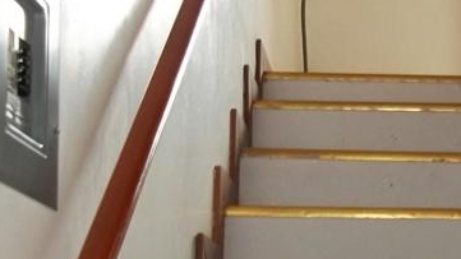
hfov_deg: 21.3
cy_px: 329
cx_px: 382
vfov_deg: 11.9
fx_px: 1210
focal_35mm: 99
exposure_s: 1/30
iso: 160
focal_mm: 5.7
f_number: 2.9
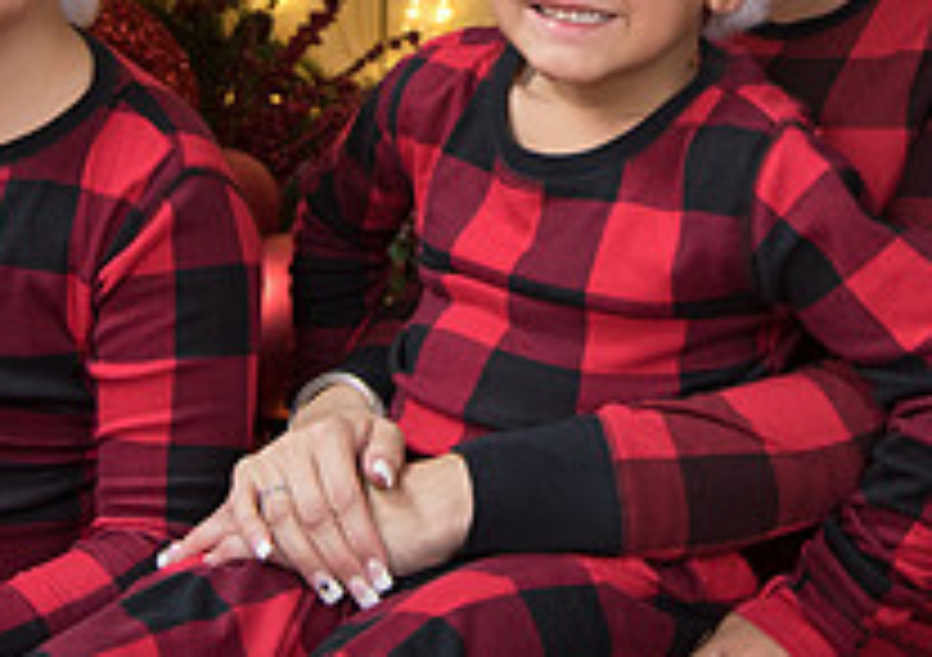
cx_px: 621
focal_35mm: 134
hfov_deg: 15.0
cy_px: -122
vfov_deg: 10.5
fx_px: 3532
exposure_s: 1/80
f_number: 4
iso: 1000
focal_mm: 46
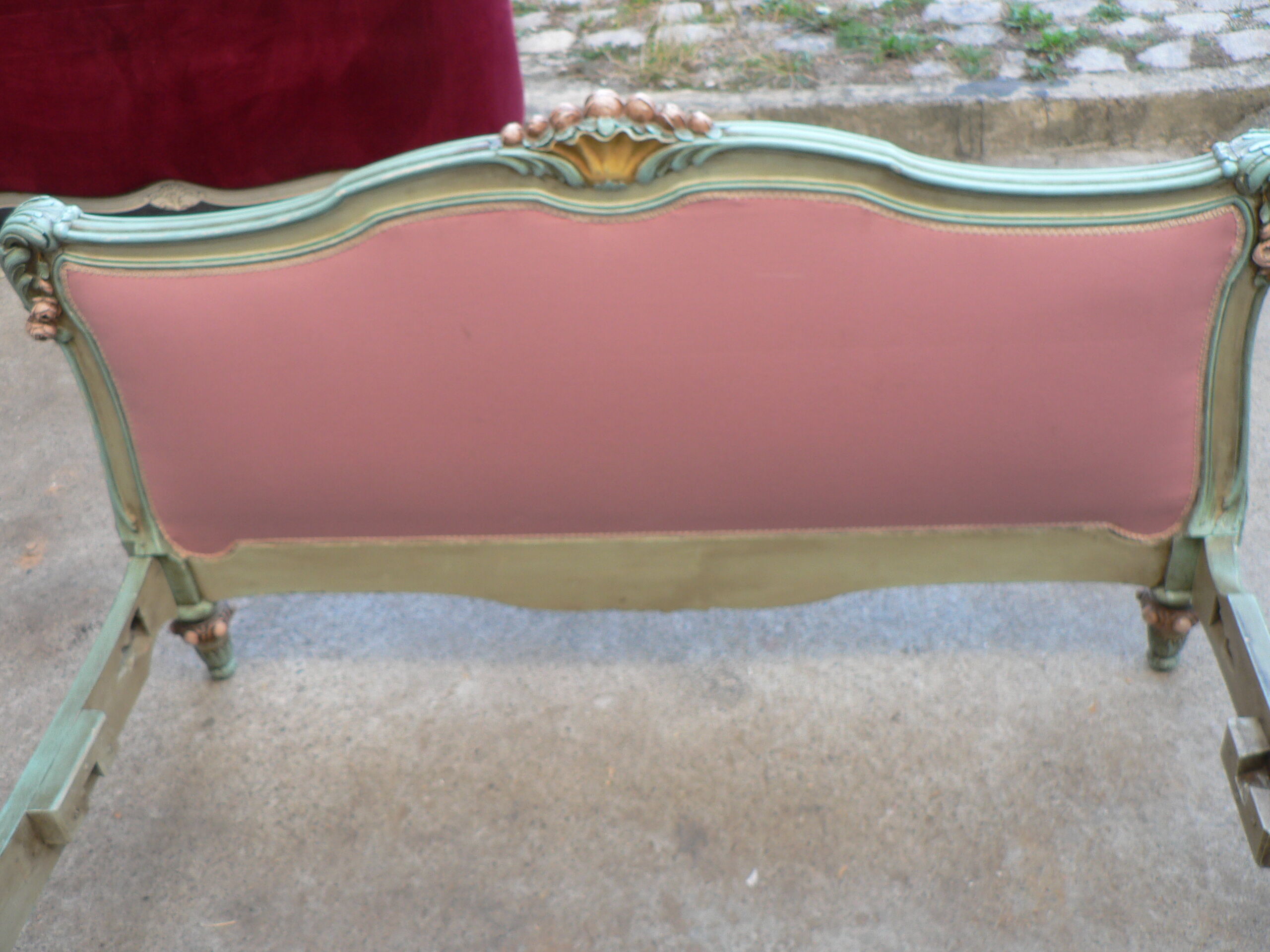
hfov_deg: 51.4
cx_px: 635
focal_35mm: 36
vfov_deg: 39.7
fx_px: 1321
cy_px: 476
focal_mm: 6
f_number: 2.8
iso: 80
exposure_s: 1/50
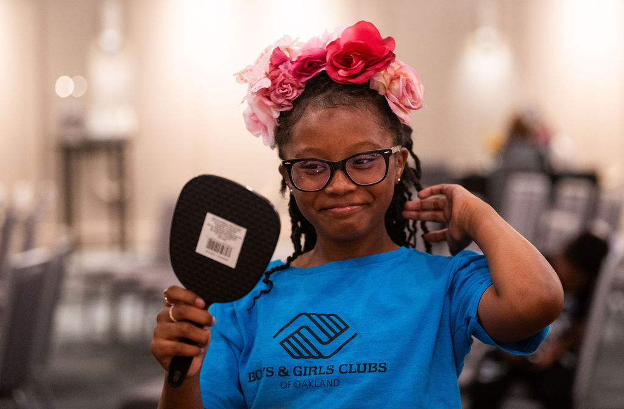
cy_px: 166
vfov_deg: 11.8
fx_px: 1984
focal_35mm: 115
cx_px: 365
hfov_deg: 17.9
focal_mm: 98
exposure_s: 1/100
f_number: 2.8
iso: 2000
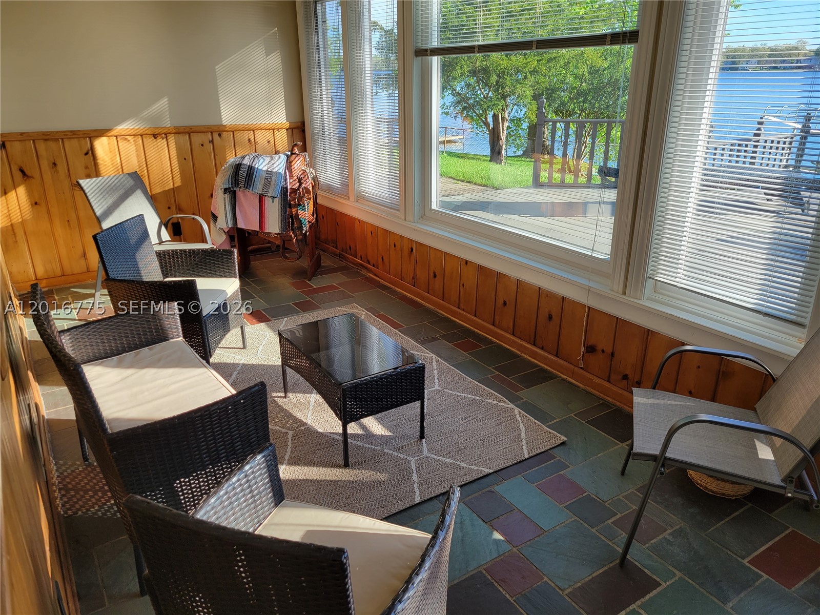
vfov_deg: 53.1
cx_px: 410
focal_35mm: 26
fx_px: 616
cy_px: 308
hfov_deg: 67.3
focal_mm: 5.4
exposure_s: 1/272
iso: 40
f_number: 1.8
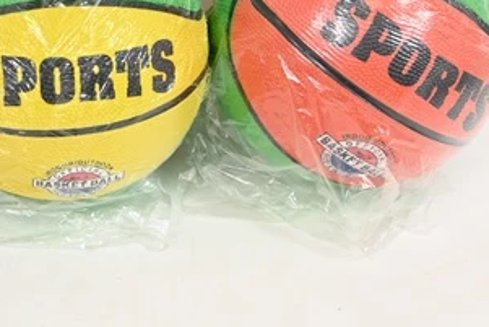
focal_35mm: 81
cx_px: 86
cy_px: 41
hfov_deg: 24.6
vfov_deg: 16.7
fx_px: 1098
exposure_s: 1/160
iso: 400
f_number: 4
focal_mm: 22.5
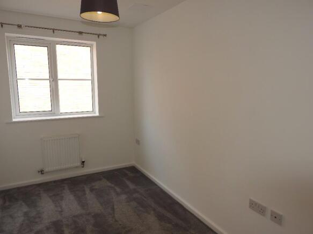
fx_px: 217
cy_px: 117
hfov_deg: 71.6
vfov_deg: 56.8
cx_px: 156
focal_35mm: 24
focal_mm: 4.3
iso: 100
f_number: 3.3
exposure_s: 1/125
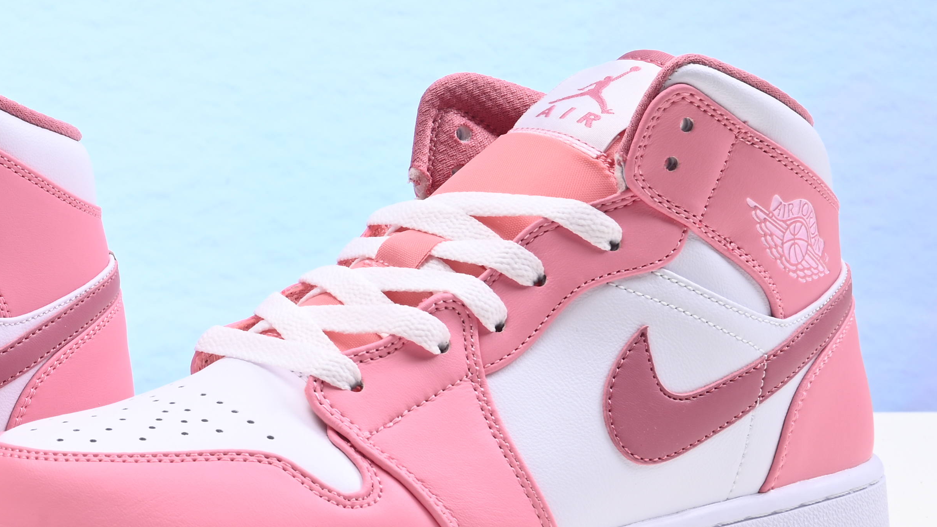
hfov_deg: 20.8
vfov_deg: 12.2
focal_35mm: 99
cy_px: 123
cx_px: -11
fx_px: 2460
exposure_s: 1/2
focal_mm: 38
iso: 100
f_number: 16
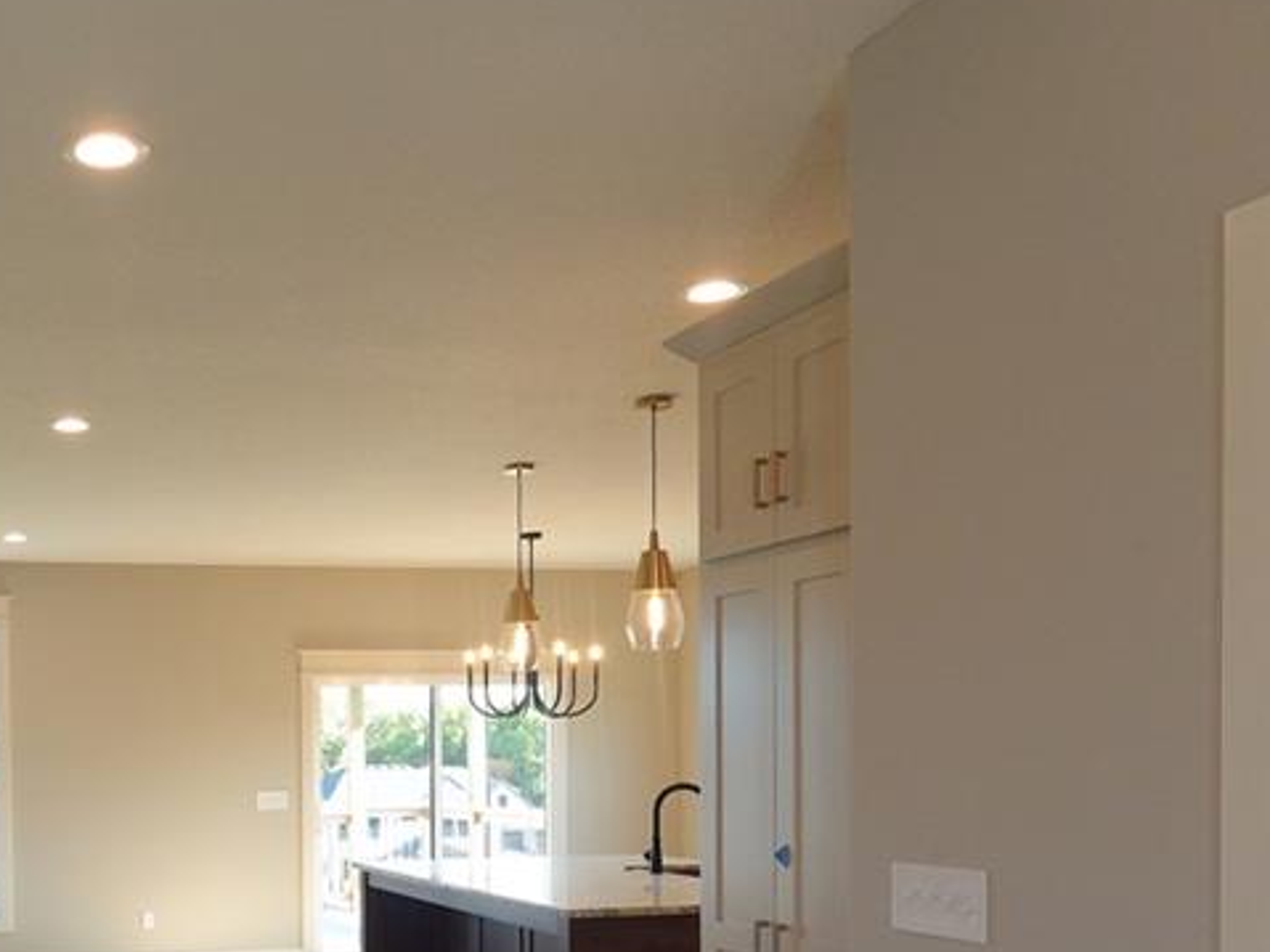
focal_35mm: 37
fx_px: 1357
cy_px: 782
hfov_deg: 46.2
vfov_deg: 37.1
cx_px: 175
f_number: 5
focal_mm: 6.9
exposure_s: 1/125
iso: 640
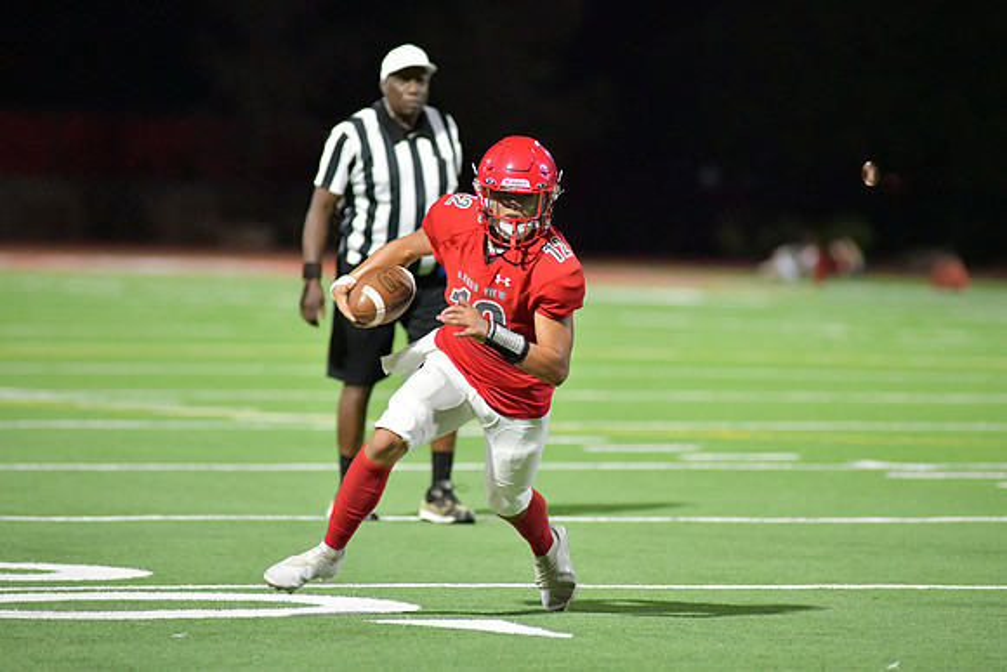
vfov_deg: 4.6
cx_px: 504
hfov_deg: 6.9
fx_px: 8393
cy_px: 336
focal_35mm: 300
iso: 11400
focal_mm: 300
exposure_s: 1/1250
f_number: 4
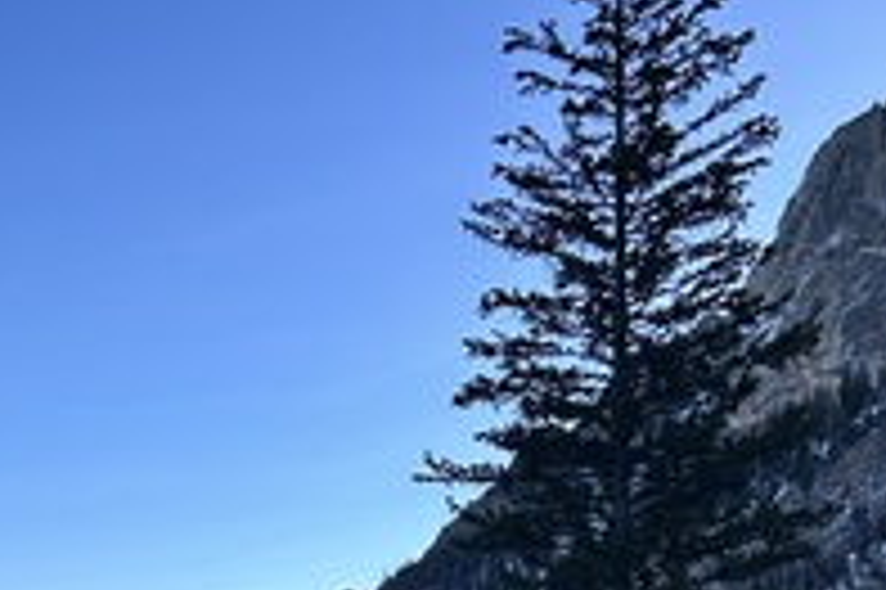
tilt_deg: -0.1
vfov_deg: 16.6
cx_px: -229
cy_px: 784
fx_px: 1893
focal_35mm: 77
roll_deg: +0.5
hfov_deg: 23.6
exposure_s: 1/2457
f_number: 1.5
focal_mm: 5.7
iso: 50
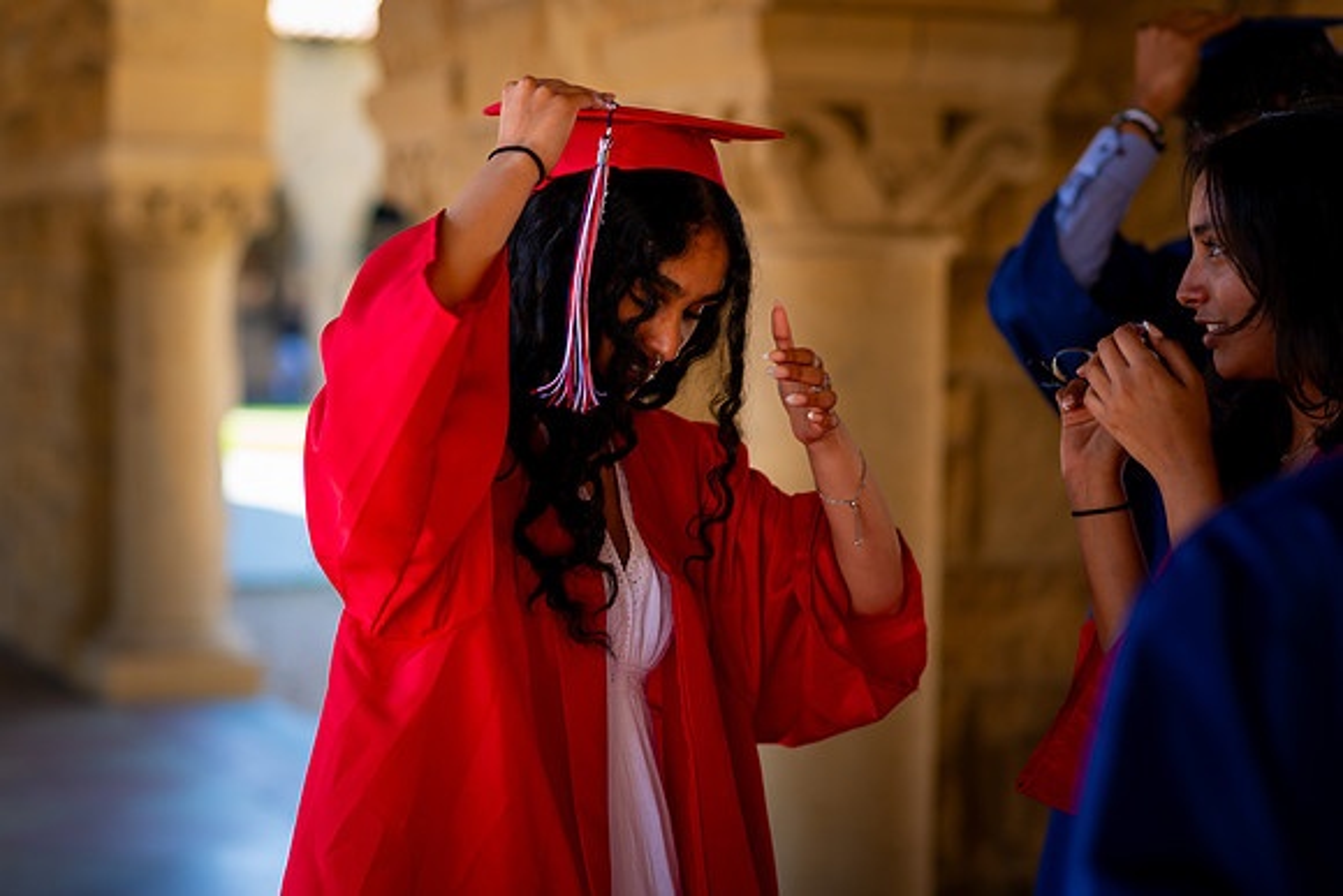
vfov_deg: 16.1
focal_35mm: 85
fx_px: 3172
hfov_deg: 23.9
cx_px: 672
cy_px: 448
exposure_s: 1/200
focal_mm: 85
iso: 64
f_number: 2.8
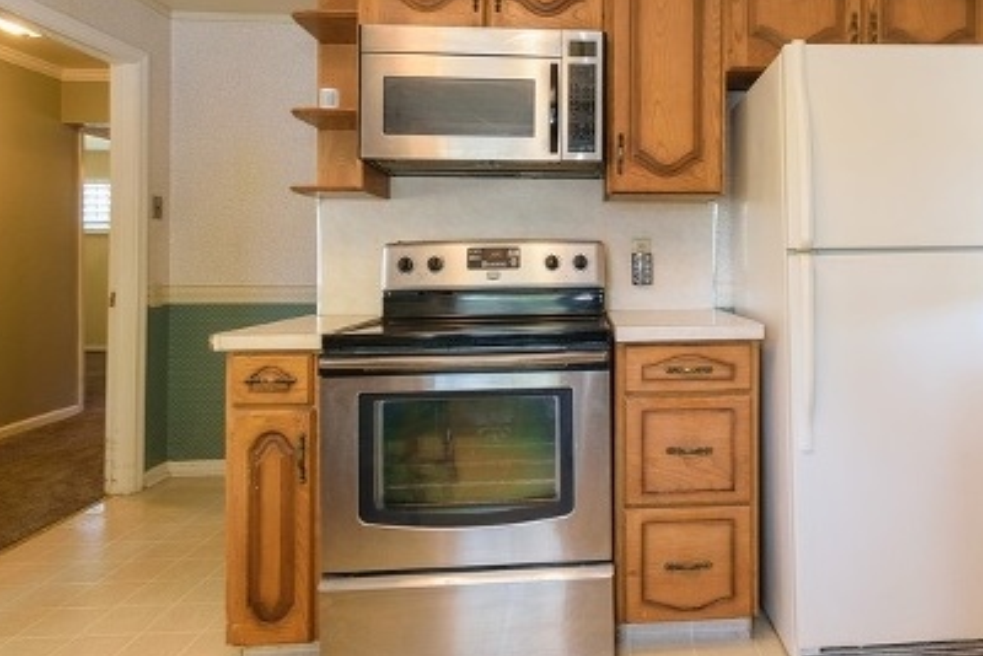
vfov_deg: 53.0
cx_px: 632
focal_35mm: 24
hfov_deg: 72.1
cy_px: 289
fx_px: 656
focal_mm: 10
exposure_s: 1/5
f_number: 8
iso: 200
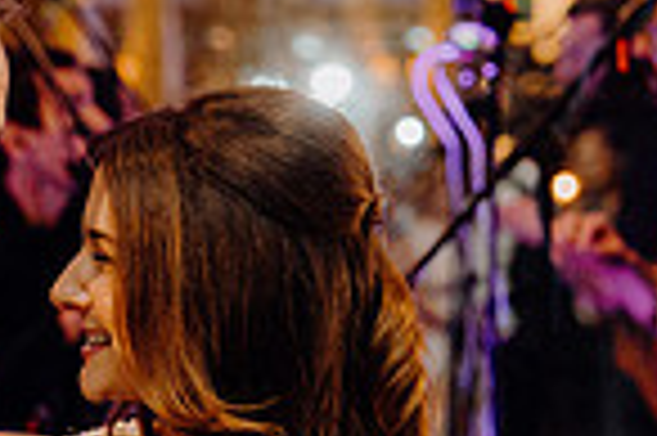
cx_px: -94
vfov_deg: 4.9
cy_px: 645
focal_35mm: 279
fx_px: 5086
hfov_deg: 7.3
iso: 2500
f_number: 3.5
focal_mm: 70
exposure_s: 1/160
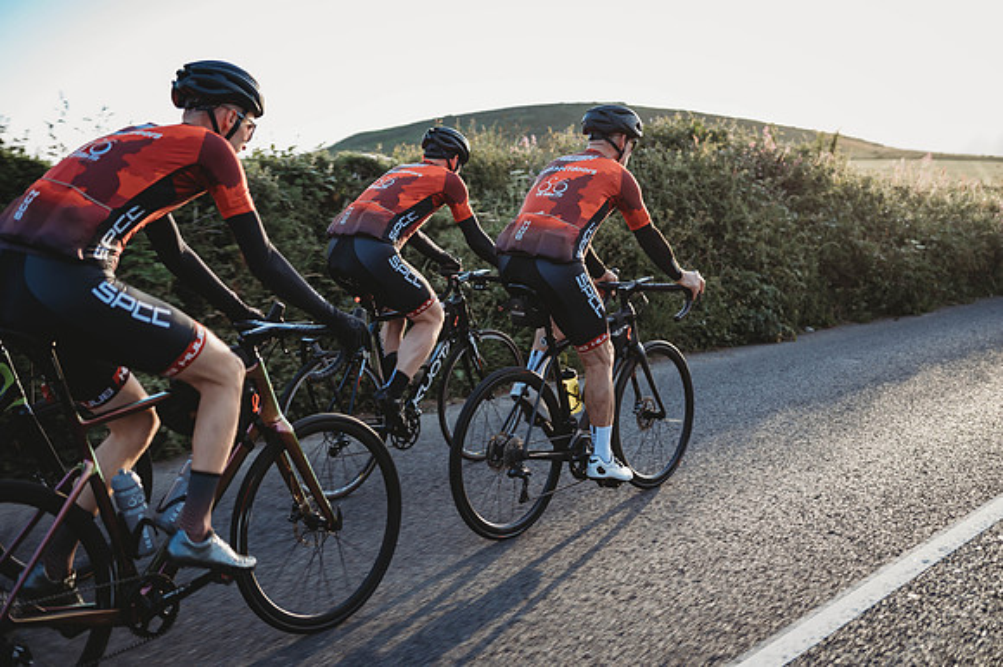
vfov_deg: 33.4
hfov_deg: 48.5
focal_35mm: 40
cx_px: 502
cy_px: 334
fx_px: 1114
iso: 100
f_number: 2.5
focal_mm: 40
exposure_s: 1/200
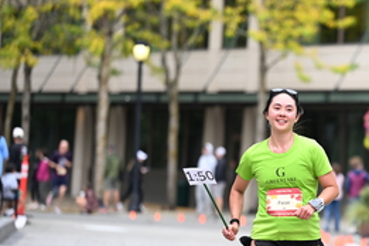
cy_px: 165
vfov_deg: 5.0
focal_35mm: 274
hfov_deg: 7.5
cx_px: 361
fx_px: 2808
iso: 800
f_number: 2.8
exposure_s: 1/2000
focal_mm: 130
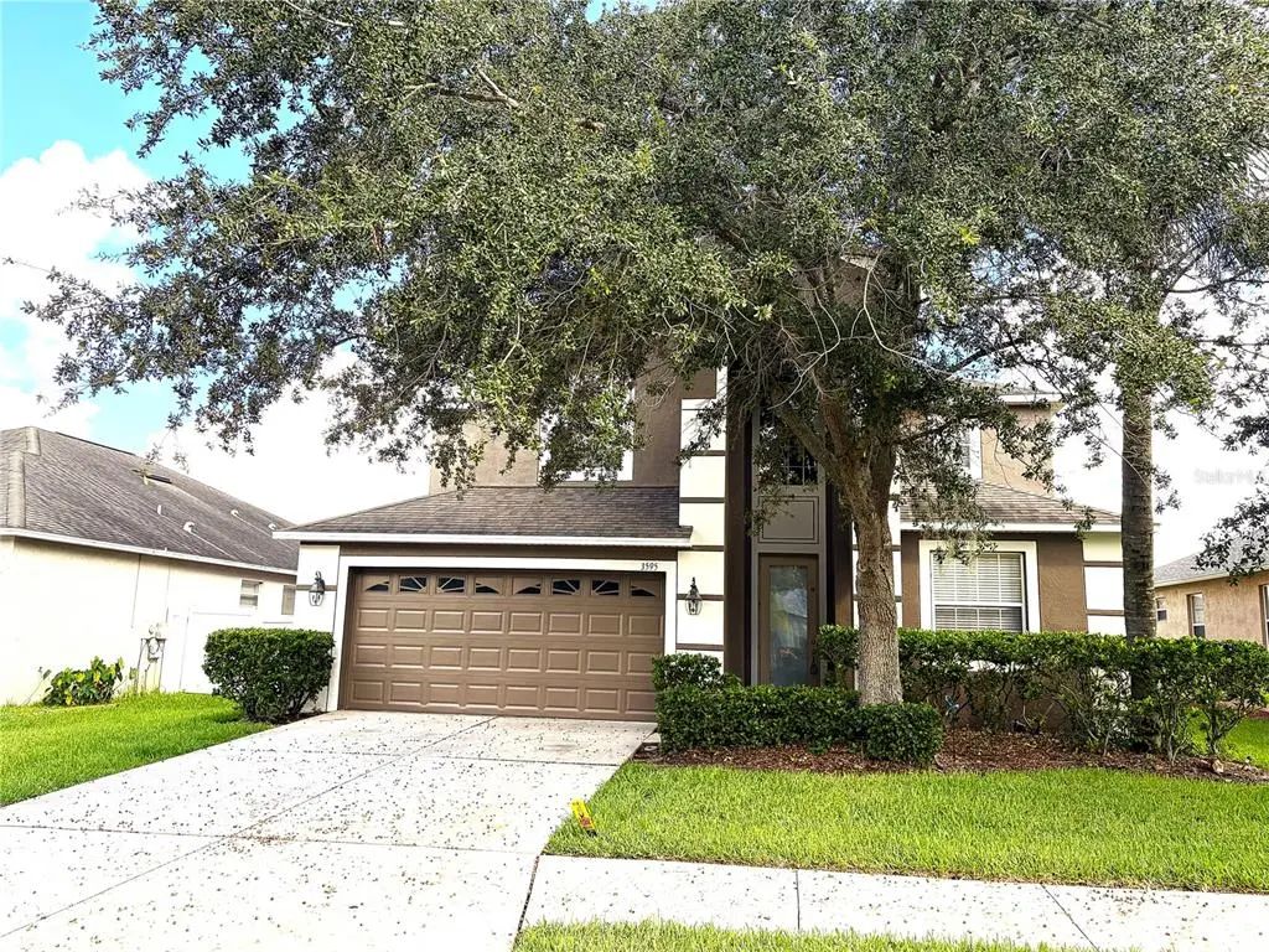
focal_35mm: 26
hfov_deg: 67.3
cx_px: 634
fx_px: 953
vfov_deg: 53.1
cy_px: 476
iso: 64
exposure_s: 1/1175
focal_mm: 5.96
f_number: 1.6
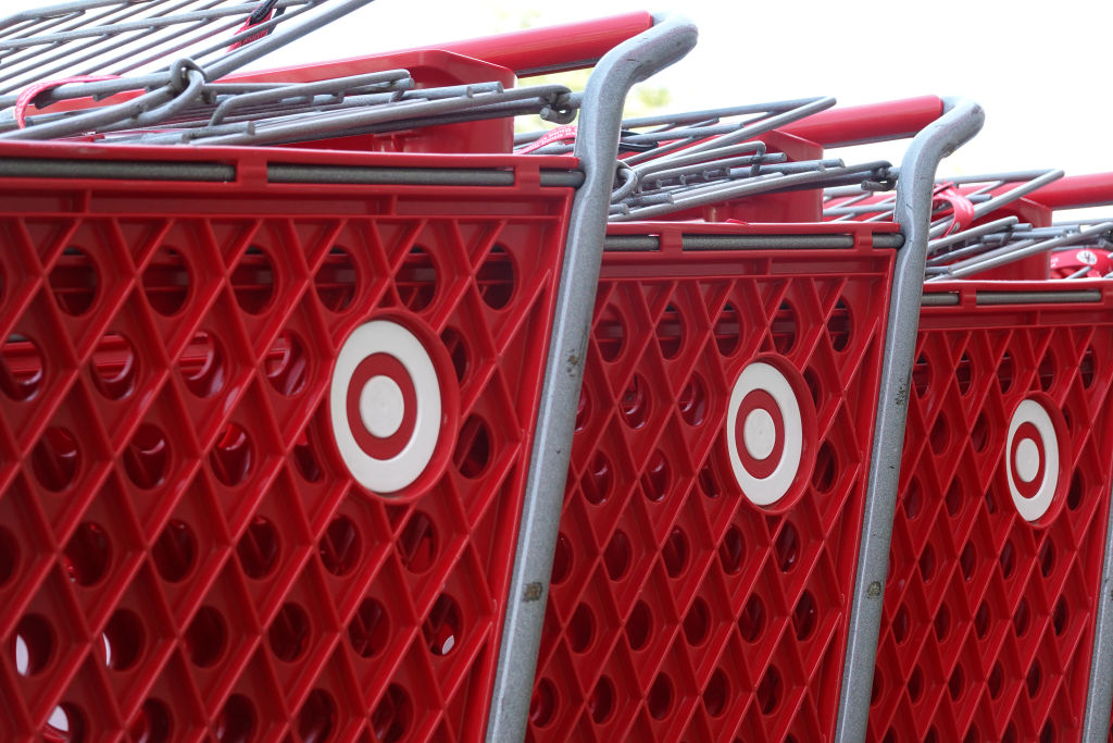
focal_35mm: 97
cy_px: 372
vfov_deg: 14.1
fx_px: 2999
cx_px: 556
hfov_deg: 21.0
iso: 400
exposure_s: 1/200
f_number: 4
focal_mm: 35.31
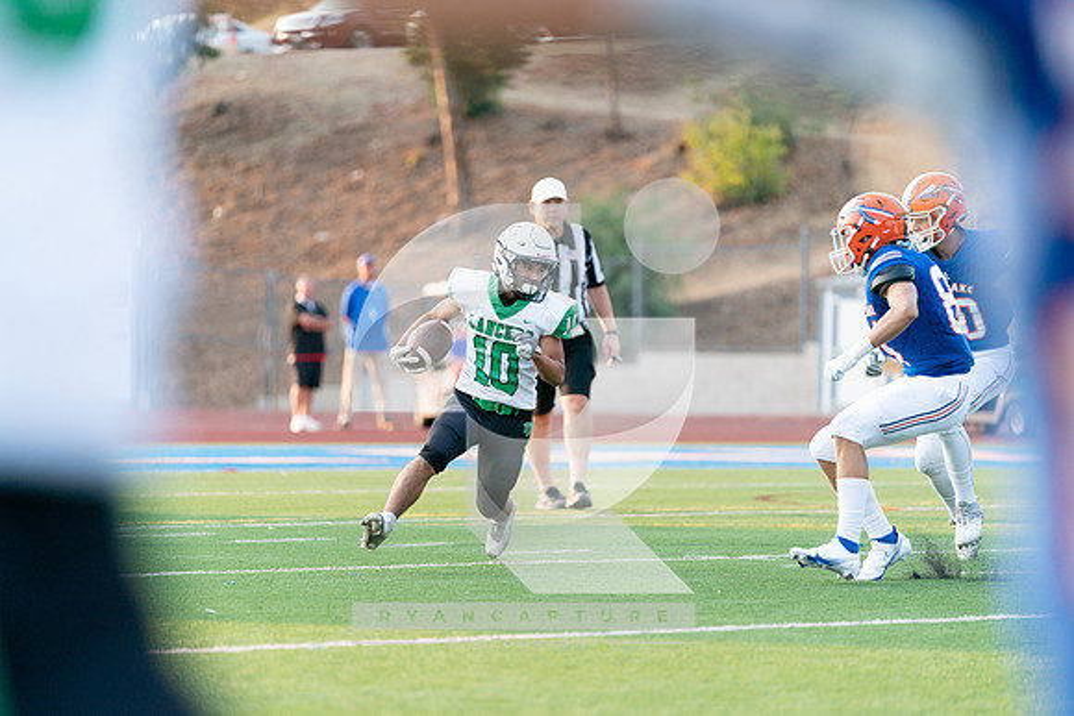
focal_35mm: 200
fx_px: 5968
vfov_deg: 6.9
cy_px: 358
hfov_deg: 10.3
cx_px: 537
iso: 500
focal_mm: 200
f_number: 2.8
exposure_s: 1/1600
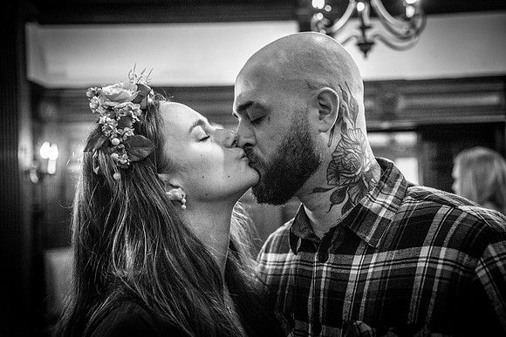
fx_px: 675
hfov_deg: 41.1
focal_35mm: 48
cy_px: 168
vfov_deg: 28.1
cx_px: 253
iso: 3200
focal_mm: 48
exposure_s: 1/200
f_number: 4
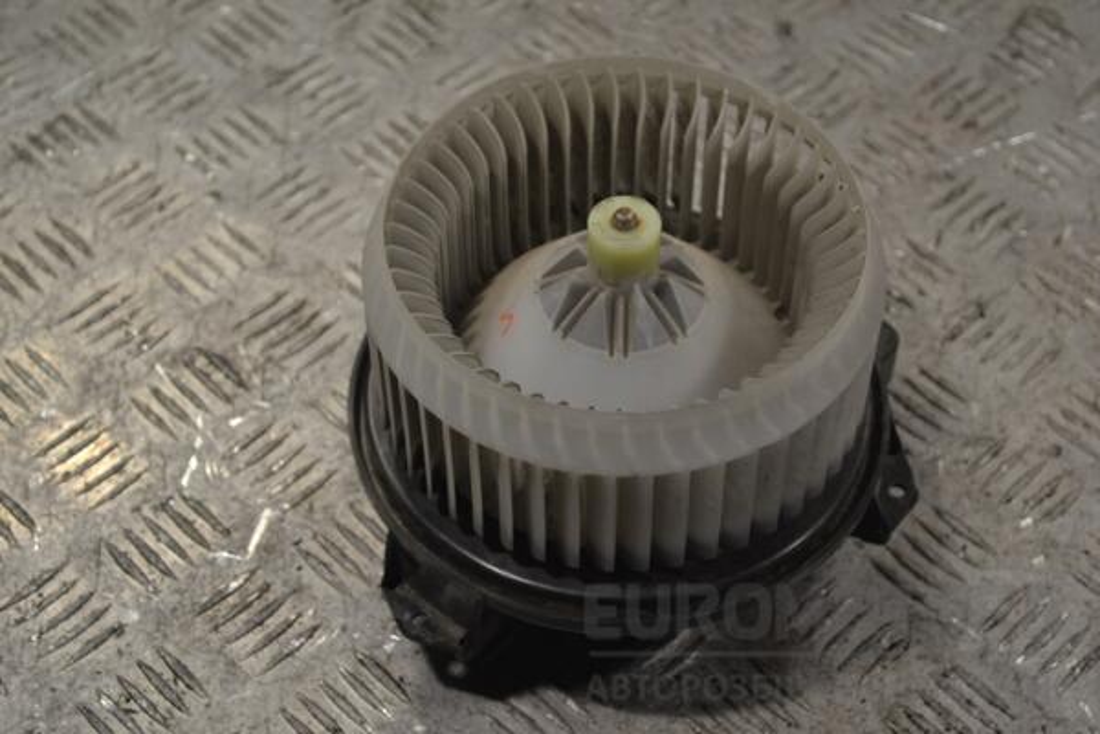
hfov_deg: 28.1
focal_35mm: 72
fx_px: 2200
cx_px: 550
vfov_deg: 18.9
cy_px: 367
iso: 400
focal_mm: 48
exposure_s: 1/125
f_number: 5.6
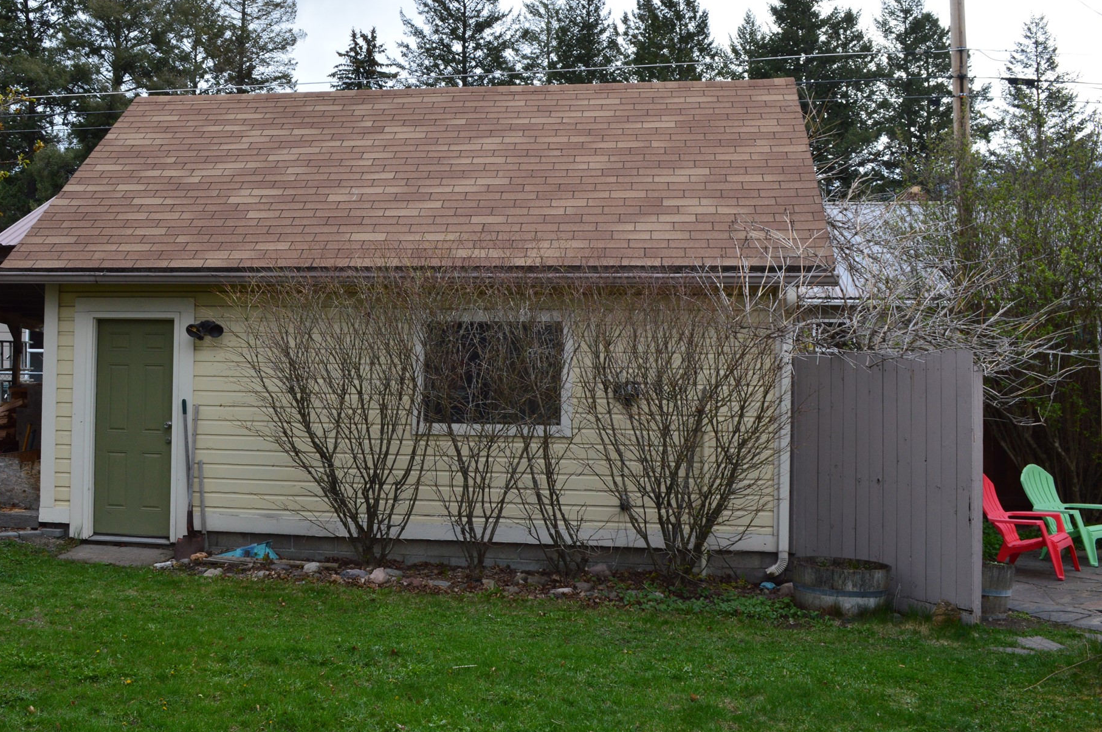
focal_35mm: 36
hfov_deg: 52.9
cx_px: 450
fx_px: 1101
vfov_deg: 36.7
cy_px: 307
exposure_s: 1/160
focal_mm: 20
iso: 400
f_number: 10
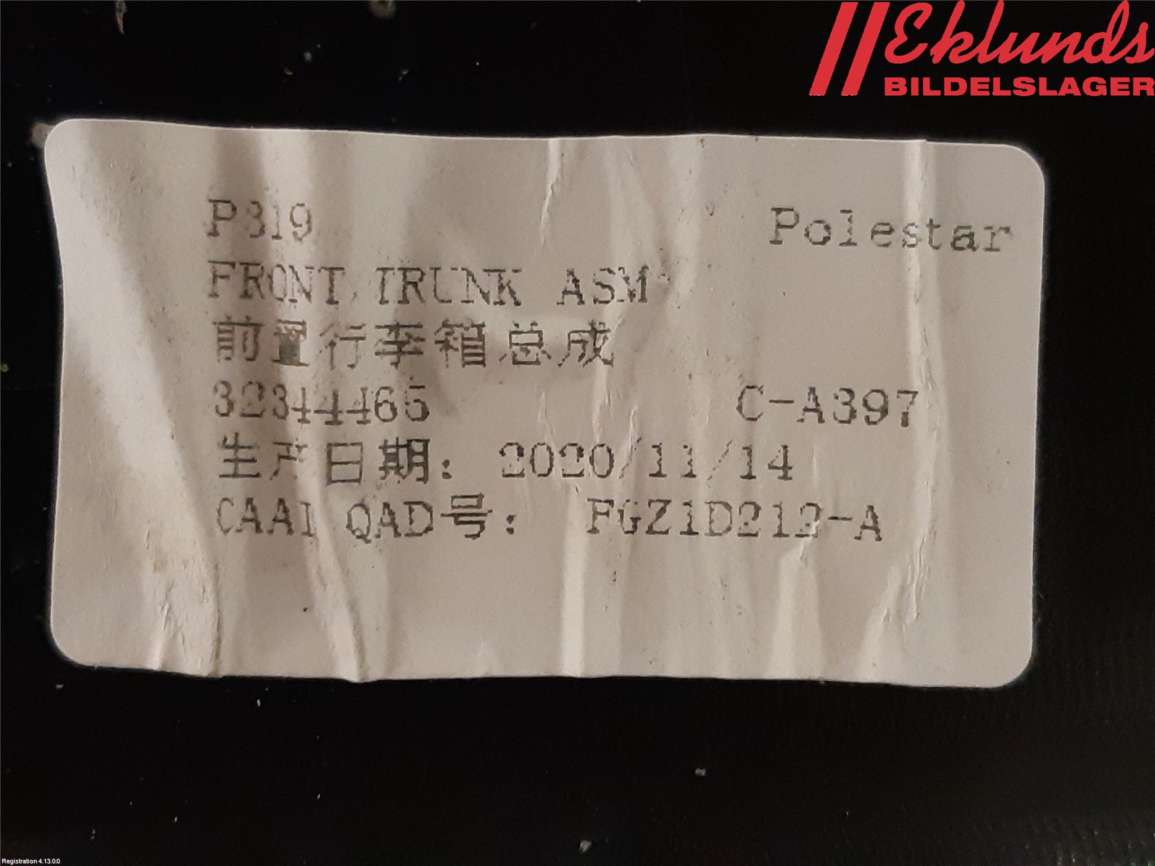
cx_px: 578
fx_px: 868
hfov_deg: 67.3
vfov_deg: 53.1
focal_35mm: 26
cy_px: 433
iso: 400
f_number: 1.7
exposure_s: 1/25
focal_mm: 3.93
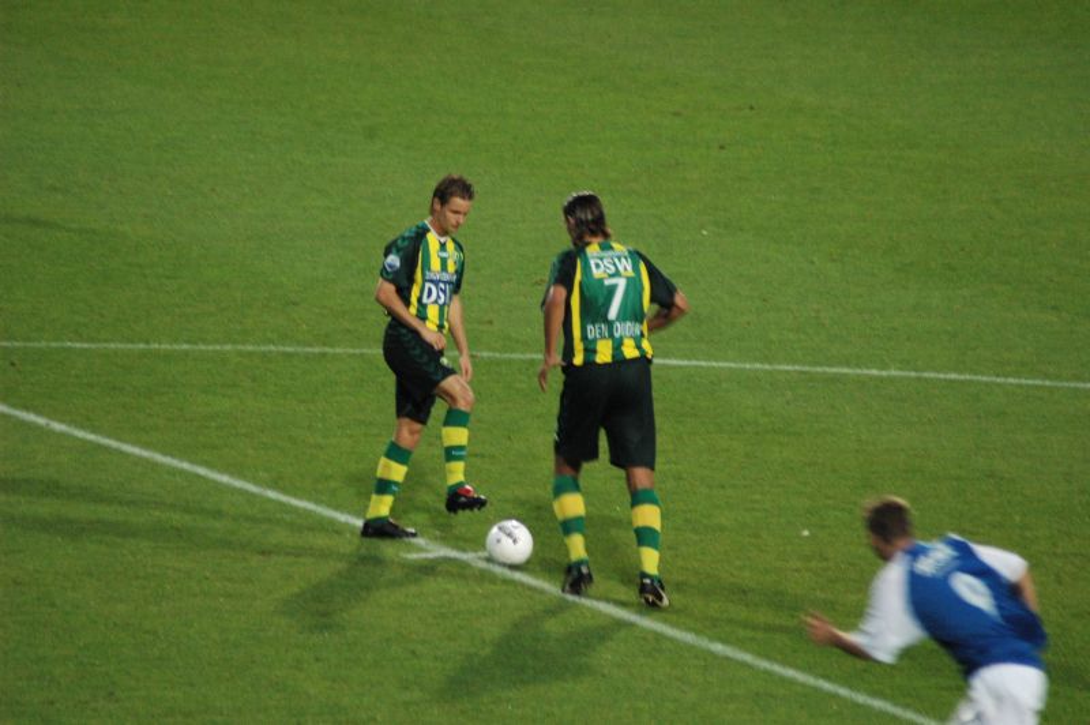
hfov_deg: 4.6
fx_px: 13613
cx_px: 545
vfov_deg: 3.0
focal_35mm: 450
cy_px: 362
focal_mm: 300
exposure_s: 1/100
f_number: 5.6
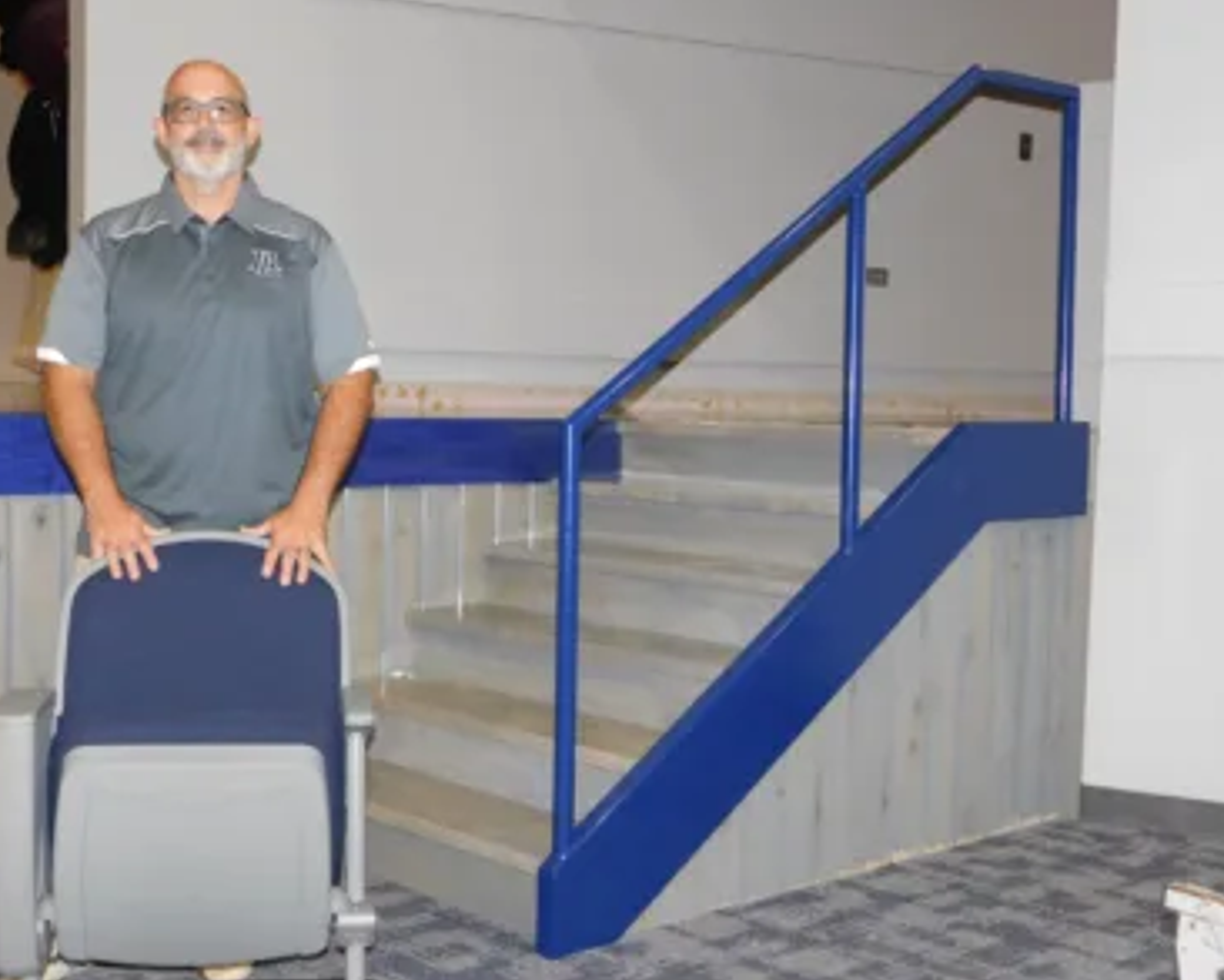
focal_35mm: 48
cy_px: 498
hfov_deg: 38.8
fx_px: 1739
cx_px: 585
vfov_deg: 31.5
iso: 640
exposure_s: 1/30
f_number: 3.7
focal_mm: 8
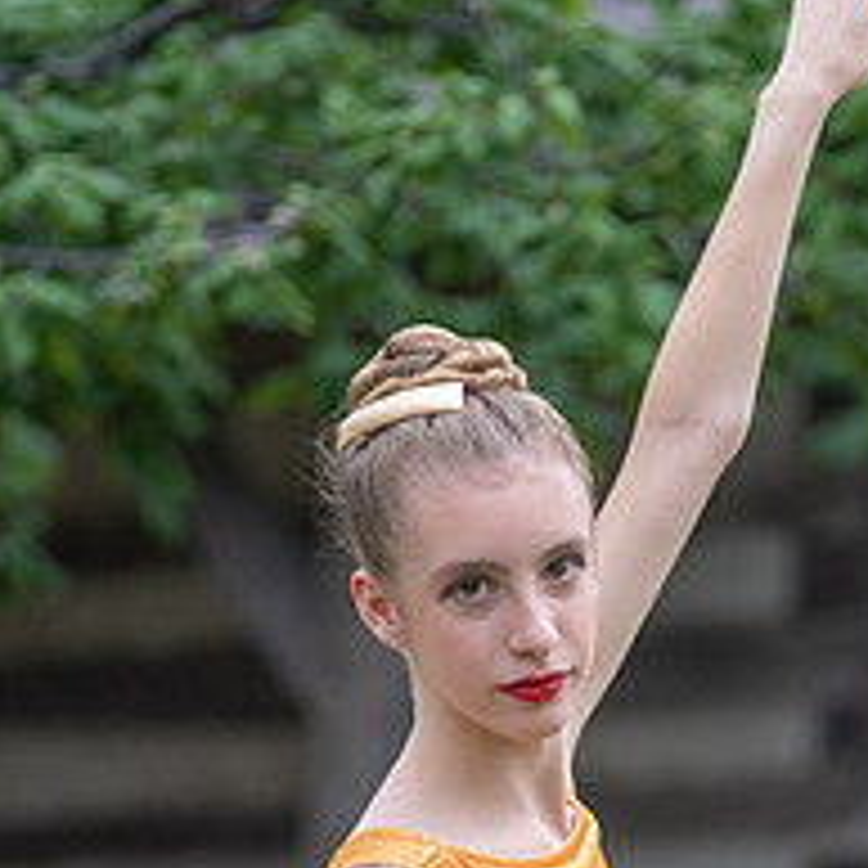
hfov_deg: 4.4
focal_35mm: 397
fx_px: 11263
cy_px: 804
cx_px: 560
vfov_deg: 4.4
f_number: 2.8
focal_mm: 121
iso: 1250
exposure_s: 1/320
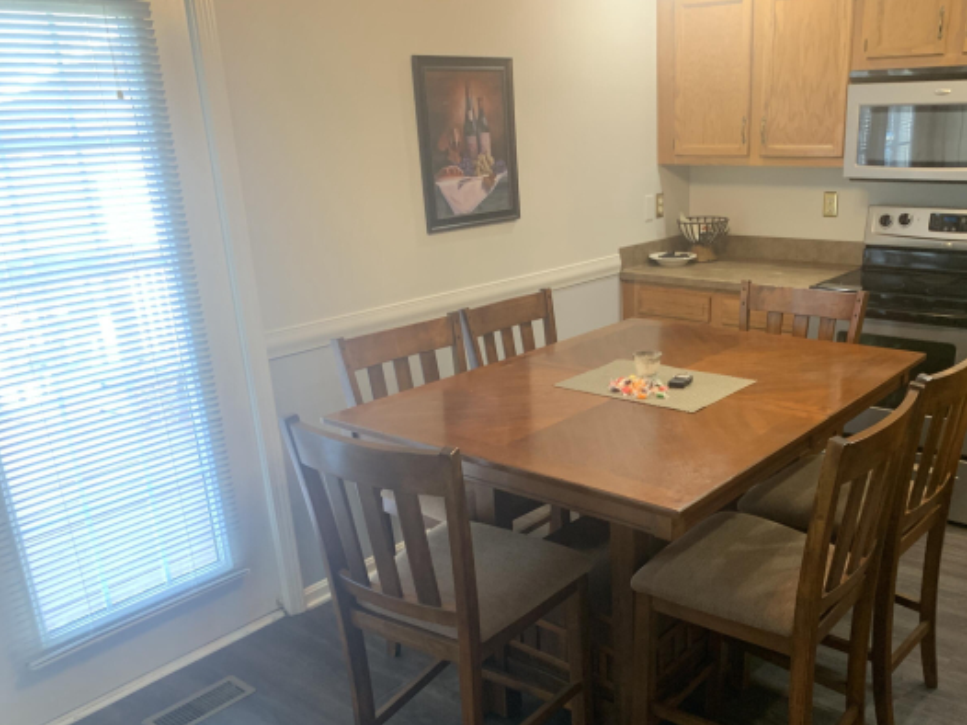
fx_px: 921
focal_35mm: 33
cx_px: 611
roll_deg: +1.1
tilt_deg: -18.0
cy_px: 456
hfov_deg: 54.7
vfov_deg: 42.6
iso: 160
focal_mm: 4.25
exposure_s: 1/60
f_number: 1.8
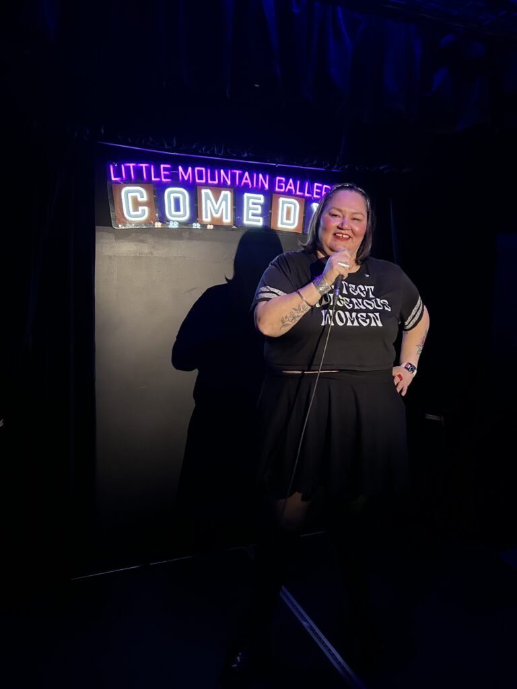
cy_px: 344
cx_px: 258
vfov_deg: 67.3
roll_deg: -1.4
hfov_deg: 53.1
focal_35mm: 26
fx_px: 518
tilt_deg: -6.5
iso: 400
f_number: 1.5
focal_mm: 5.7
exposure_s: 1/51
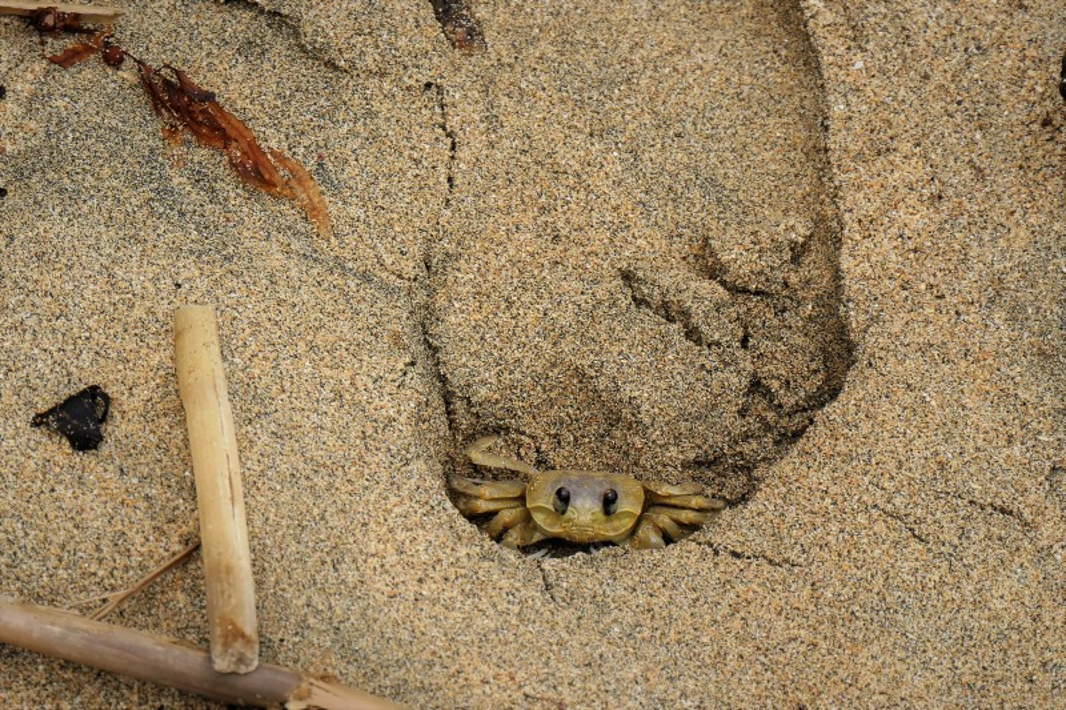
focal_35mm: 140
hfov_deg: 14.7
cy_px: 355
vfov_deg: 9.8
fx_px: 4144
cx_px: 533
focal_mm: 51.4
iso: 125
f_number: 5.7
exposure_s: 1/400
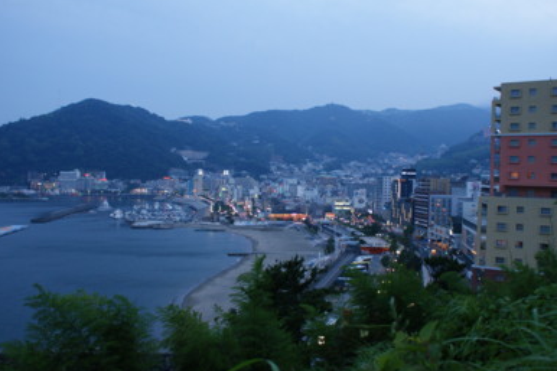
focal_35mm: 35
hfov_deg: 54.4
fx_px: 541
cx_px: 293
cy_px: 188
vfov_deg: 37.8
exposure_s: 1/20
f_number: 4
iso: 400
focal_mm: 20
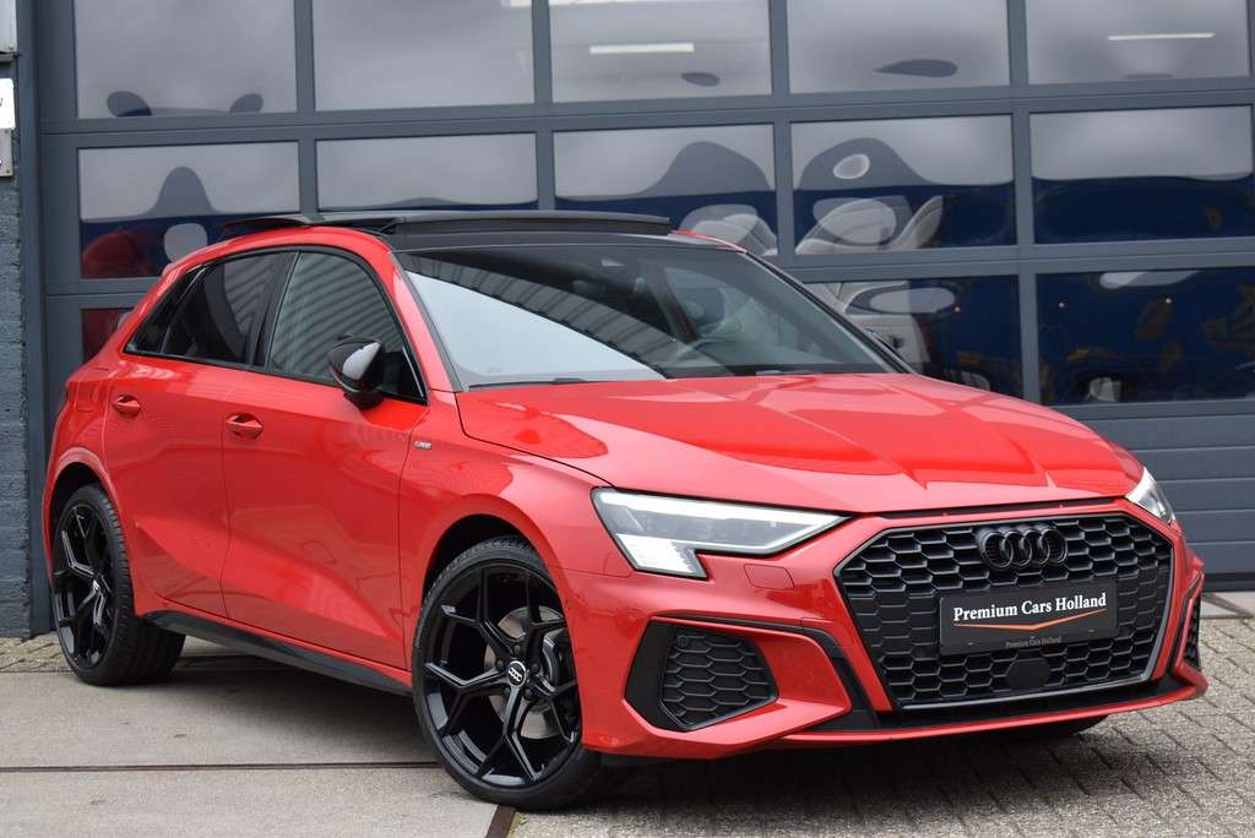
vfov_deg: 18.2
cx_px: 628
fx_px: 2616
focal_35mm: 75
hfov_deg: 27.0
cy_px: 419
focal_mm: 50
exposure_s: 1/160
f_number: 6.3
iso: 400
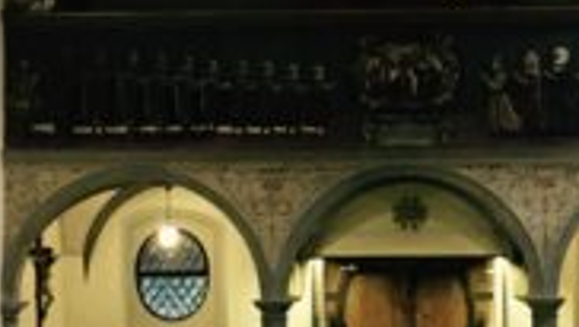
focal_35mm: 104
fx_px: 1599
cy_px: 267
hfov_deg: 20.4
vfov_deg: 11.7
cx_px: 404
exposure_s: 1/17
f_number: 2.2
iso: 250
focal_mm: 4.15
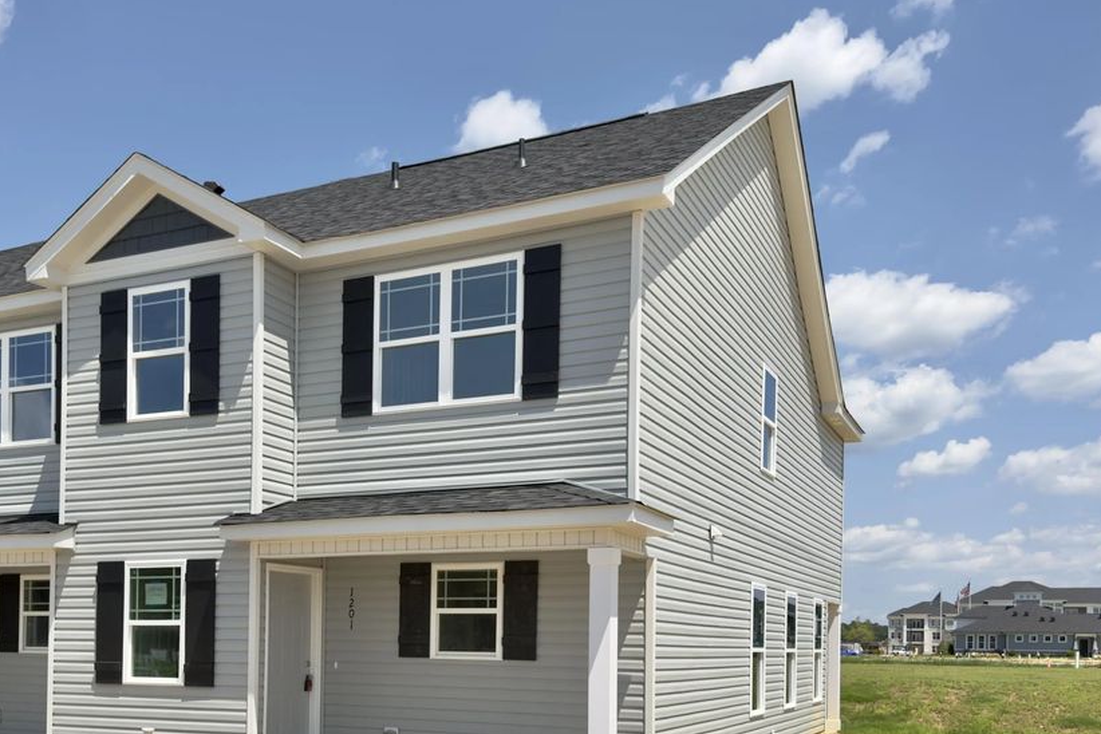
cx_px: 425
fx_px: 1070
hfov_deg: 53.9
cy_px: 488
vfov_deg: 37.5
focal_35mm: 35
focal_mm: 6.76
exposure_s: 1/6494
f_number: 1.78
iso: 64
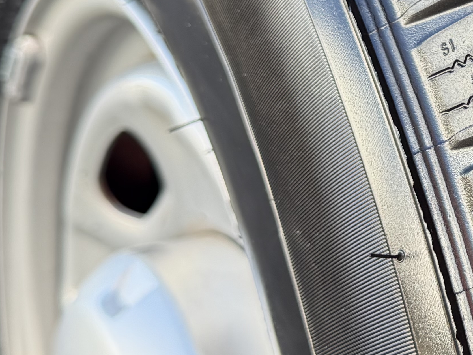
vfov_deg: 17.9
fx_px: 1120
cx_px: 534
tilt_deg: -12.1
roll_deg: -1.2
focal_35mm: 82
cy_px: 97
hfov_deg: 22.4
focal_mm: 6.76
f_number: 1.78
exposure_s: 1/242
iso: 80
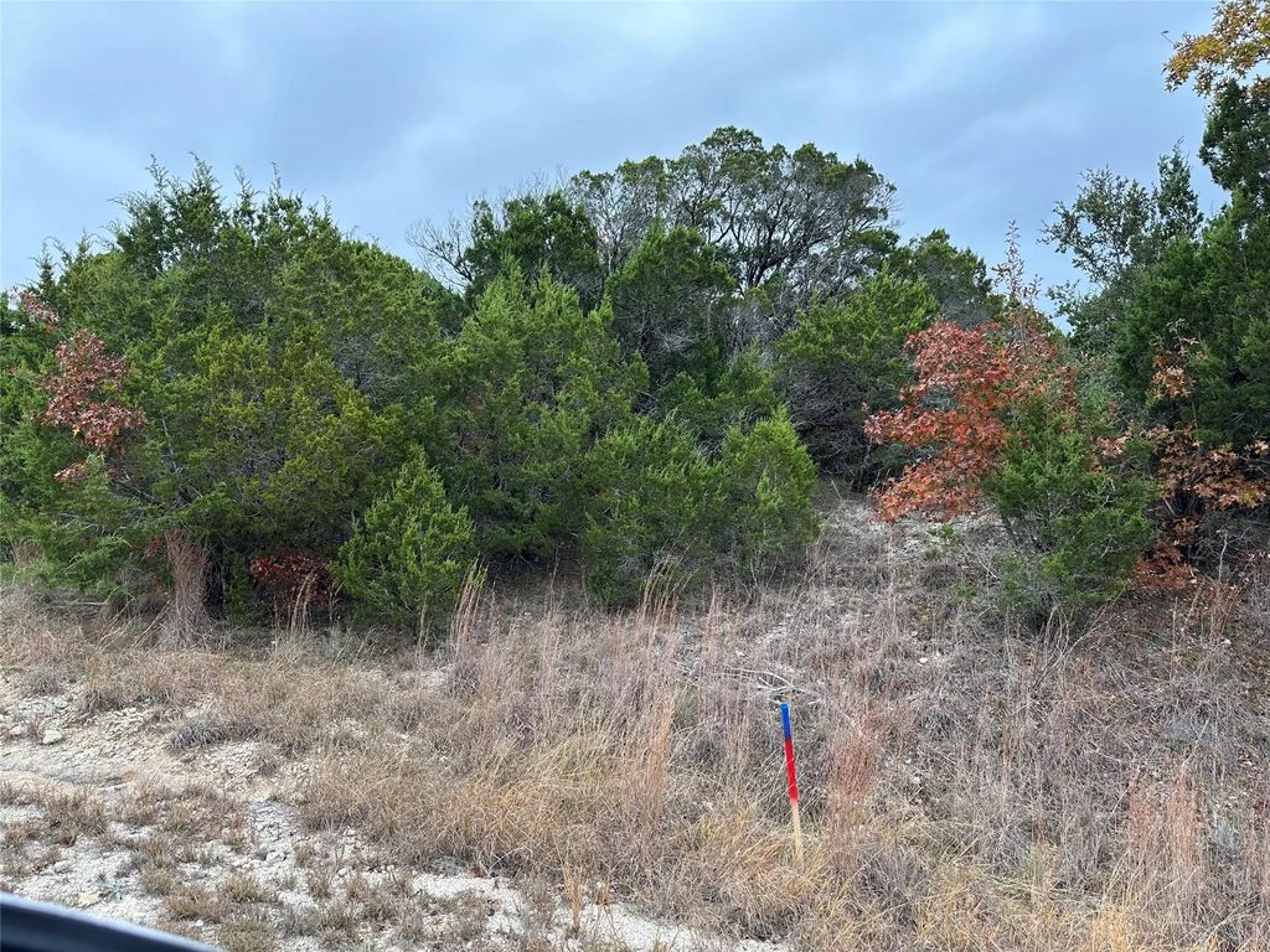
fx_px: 881
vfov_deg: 56.8
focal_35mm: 24
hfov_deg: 71.6
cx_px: 635
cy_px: 476
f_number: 1.78
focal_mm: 6.86
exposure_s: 1/414
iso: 80
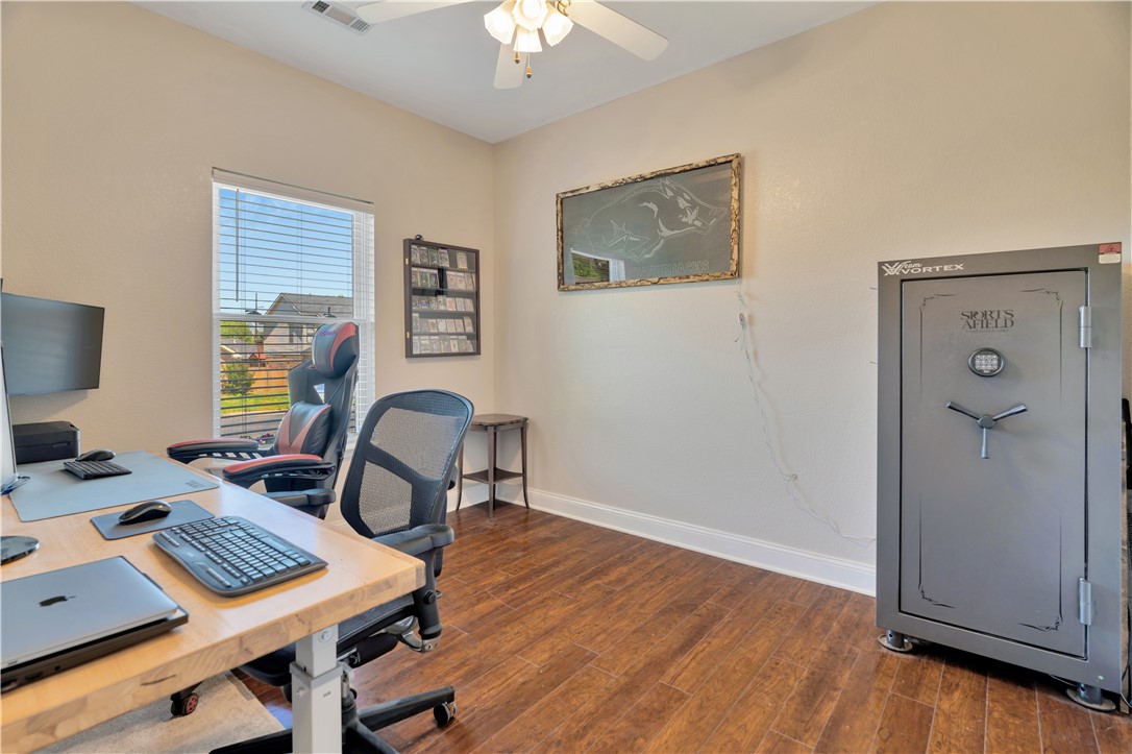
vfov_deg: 73.7
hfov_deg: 96.8
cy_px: 377
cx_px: 566
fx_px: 503
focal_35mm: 16
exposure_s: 1/2.5
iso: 100
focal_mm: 16
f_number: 5.6
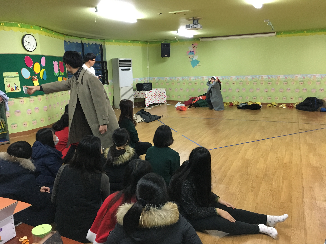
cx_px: 163
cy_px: 122
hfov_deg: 61.7
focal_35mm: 29
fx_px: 273
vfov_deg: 48.2
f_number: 2.2
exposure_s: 1/30
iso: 200
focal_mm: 4.15
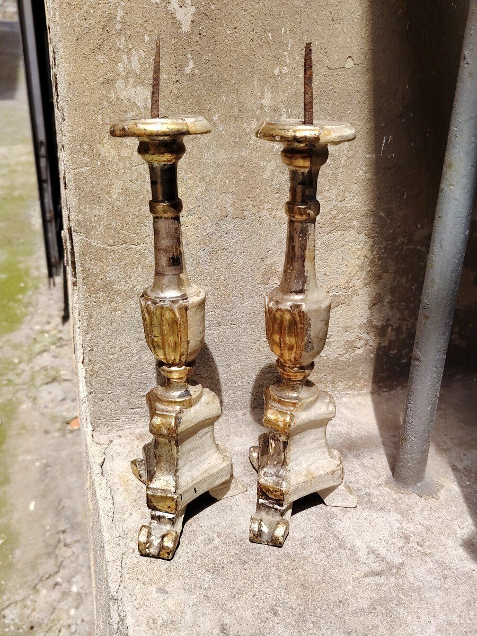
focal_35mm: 30
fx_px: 551
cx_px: 238
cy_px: 318
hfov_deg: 46.8
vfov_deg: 60.0
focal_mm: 5.25
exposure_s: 1/372
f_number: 1.75
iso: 100
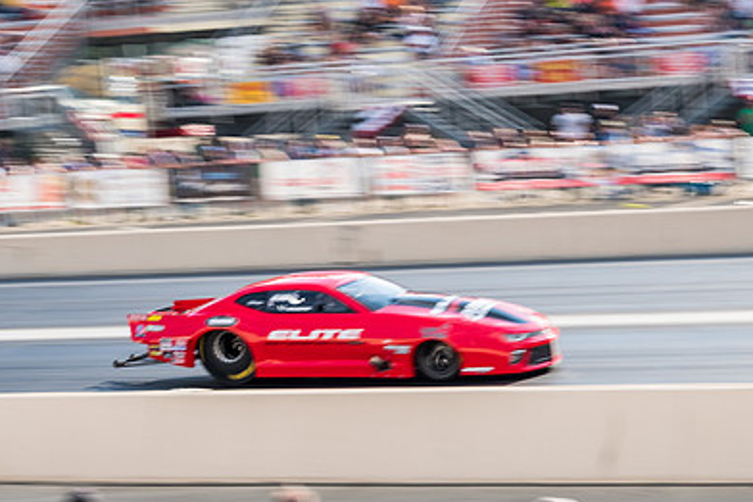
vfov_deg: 12.3
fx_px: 2321
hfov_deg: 18.4
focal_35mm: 111
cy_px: 261
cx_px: 515
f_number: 9
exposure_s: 1/200
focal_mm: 50
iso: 400
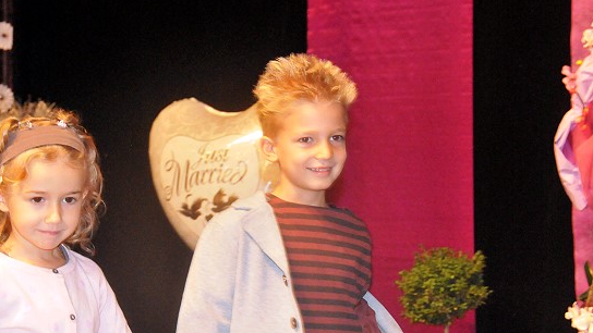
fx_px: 1651
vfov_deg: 11.5
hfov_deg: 20.3
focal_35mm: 105
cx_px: 229
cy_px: 215
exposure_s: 1/60
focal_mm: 52
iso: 3200
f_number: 7.1
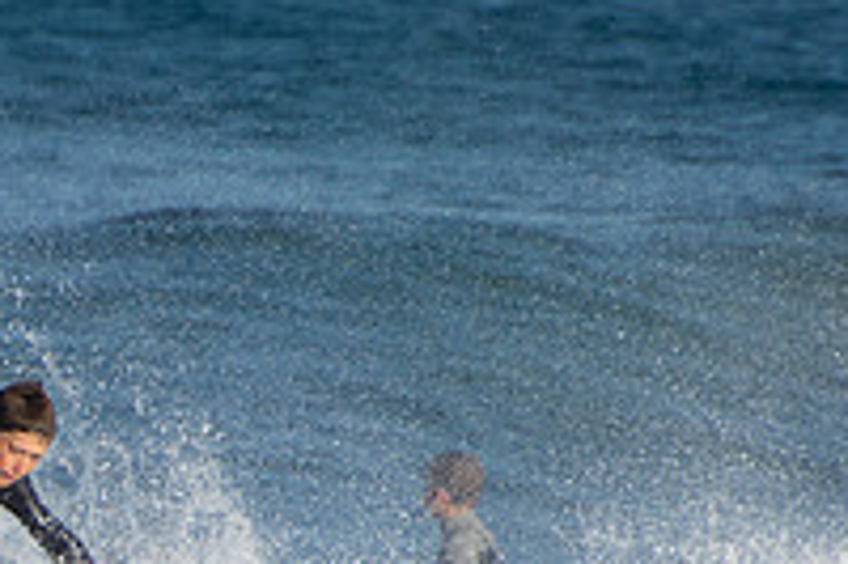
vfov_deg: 0.8
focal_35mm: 1741
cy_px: 799
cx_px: -55
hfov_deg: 1.2
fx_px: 40975
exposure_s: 1/1600
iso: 250
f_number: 5.6
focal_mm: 400
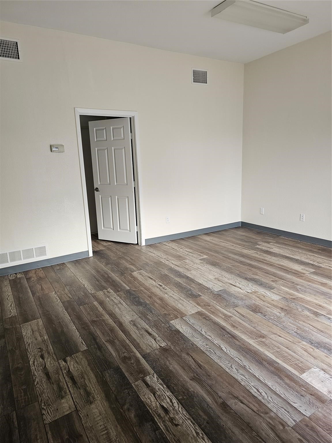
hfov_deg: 58.9
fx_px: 294
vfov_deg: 73.9
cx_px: 166
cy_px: 222
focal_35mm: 23
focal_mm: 6.3
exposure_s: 1/180
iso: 100
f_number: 1.7
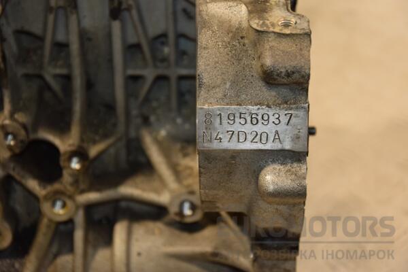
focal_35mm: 112
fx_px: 1275
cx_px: 204
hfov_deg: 18.2
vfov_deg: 12.2
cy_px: 136
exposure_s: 1/100
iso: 800
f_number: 5.3
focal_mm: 75
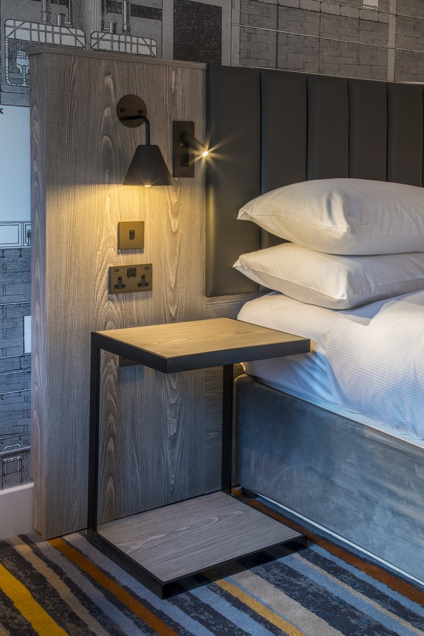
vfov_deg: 43.6
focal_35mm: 45
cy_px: 318
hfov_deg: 29.9
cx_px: 212
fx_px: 795
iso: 160
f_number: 16
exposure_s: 1/2
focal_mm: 45
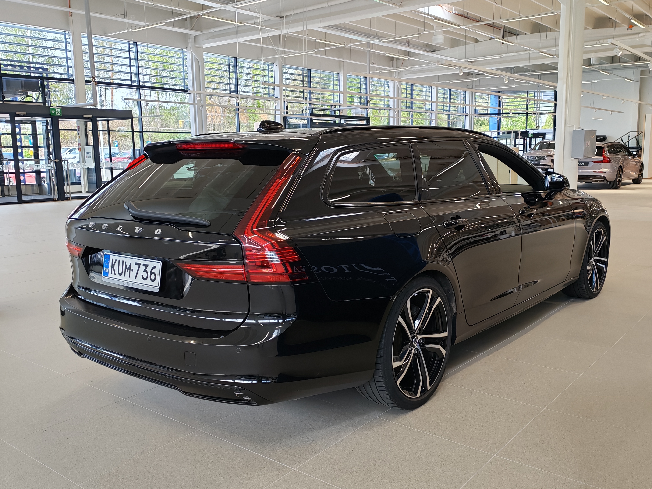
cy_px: 244
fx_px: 640
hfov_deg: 54.0
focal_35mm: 34
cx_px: 326
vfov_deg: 41.8
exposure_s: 1/100
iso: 125
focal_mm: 6.12
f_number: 1.9
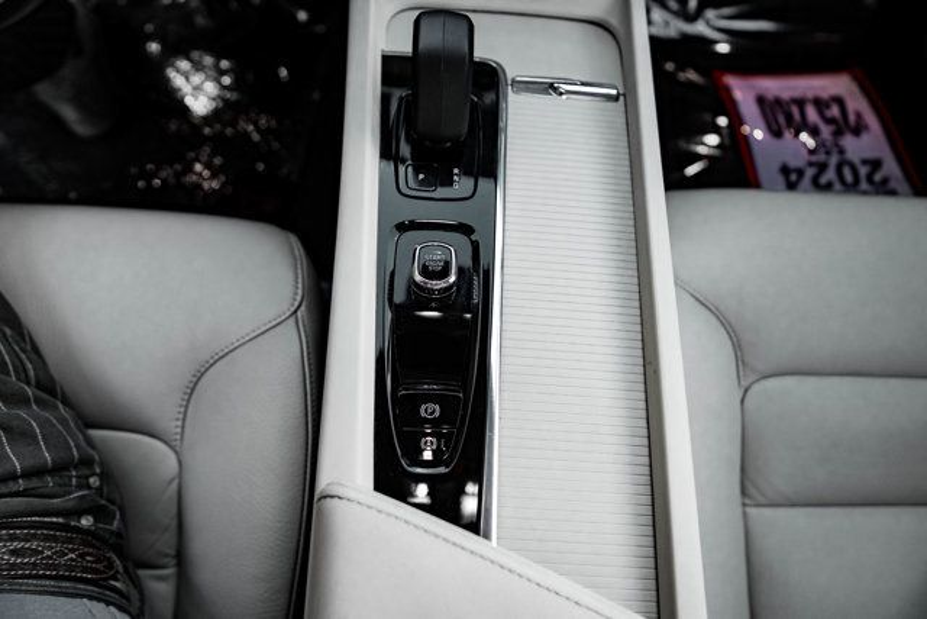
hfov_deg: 73.7
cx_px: 464
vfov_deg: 53.2
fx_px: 618
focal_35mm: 24
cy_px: 310
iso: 1250
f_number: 2.8
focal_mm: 24
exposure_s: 1/200
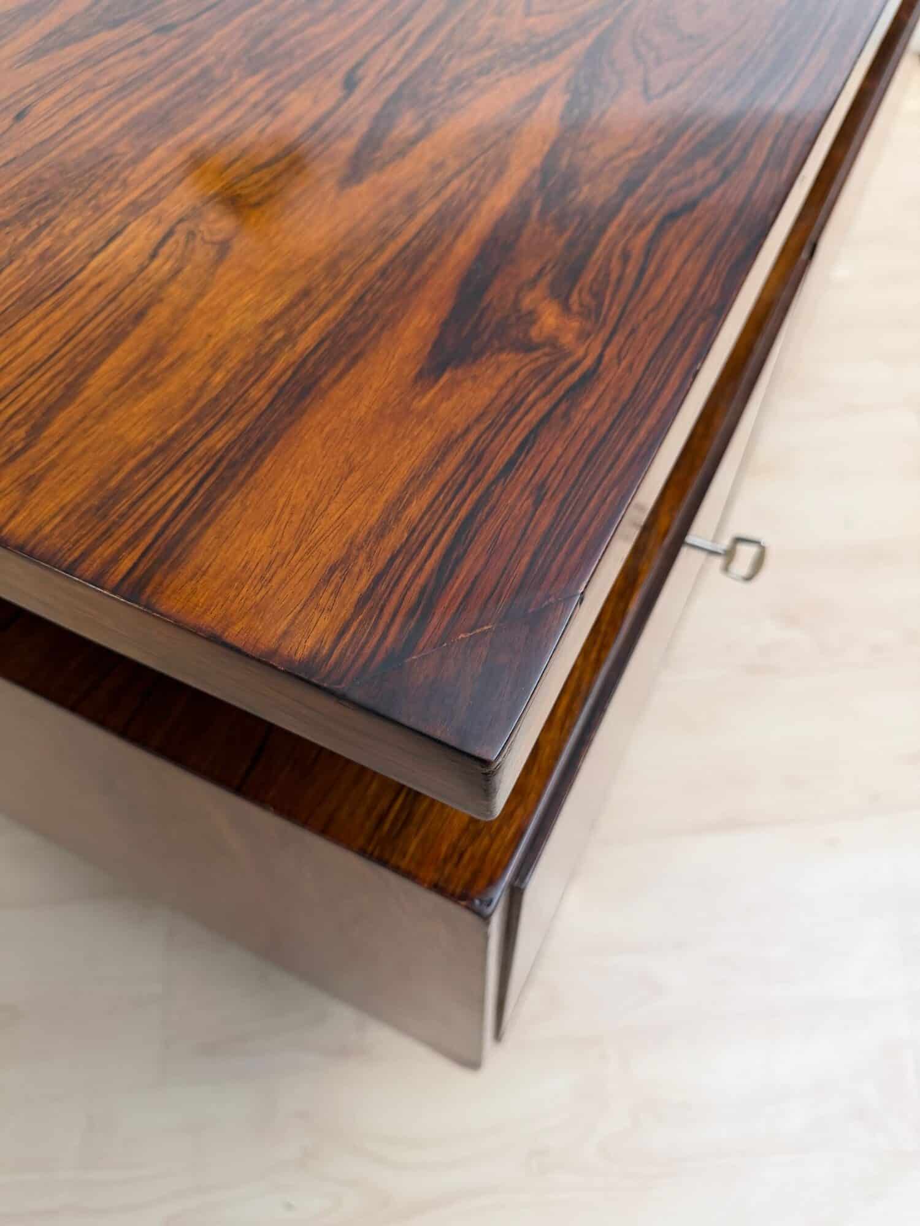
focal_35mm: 24
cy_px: 613
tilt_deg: -55.9
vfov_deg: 71.6
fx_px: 850
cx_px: 460
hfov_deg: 56.8
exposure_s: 1/50
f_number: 1.78
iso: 160
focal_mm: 6.76
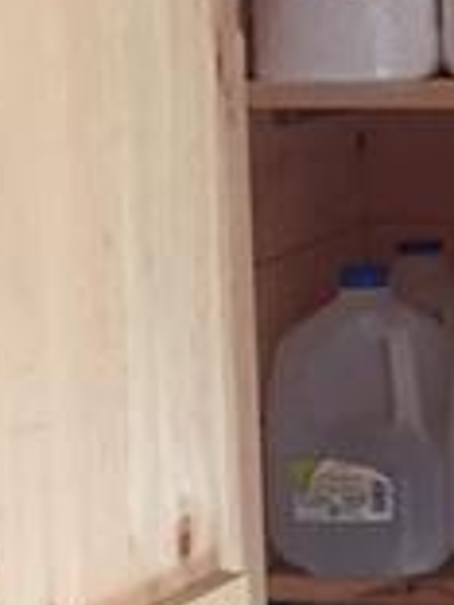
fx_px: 2501
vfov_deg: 13.8
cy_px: 194
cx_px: 749
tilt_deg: -6.1
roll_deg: +0.5
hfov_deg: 9.9
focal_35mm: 143
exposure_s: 1/30
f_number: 2.2
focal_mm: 4.15
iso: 160
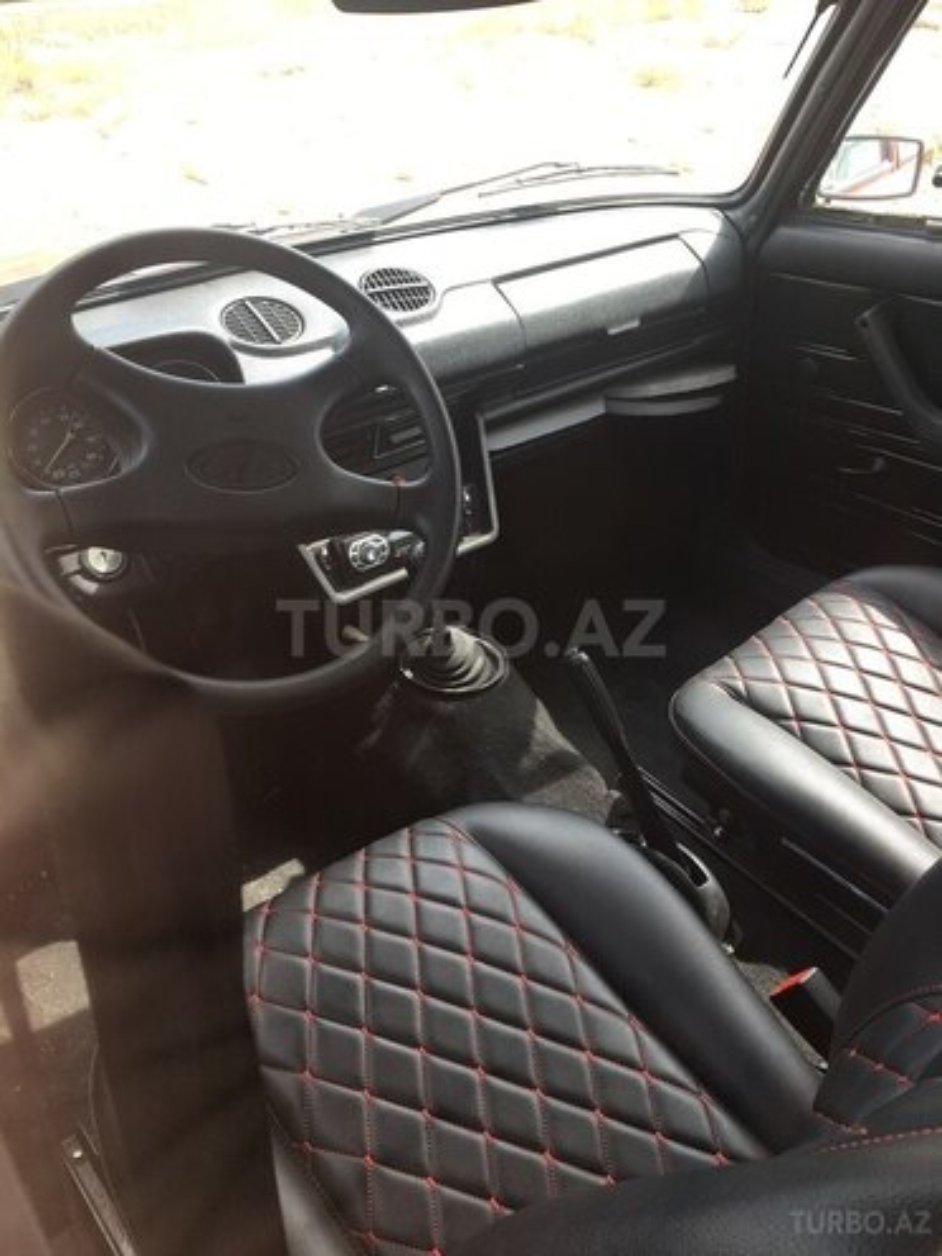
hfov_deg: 48.2
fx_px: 1052
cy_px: 628
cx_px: 471
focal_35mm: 29
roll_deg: +2.1
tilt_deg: -30.8
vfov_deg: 61.7
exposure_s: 1/116
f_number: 2.2
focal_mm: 4.15
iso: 25
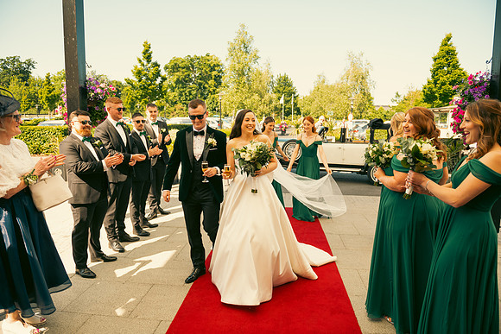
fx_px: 334
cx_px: 250
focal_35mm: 24
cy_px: 167
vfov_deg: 53.2
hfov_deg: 73.7
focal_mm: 24
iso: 125
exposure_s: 1/400
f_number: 3.5
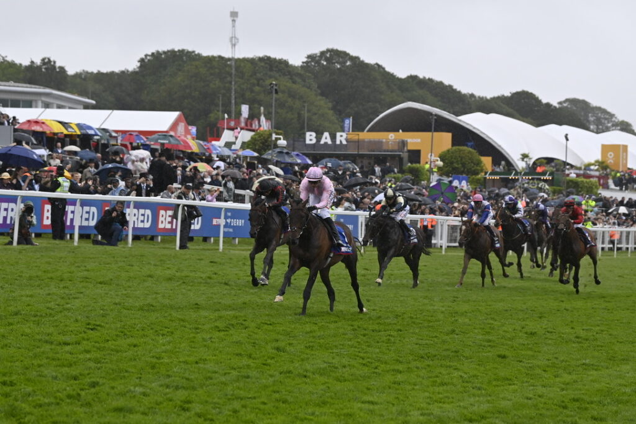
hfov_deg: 15.2
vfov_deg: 10.2
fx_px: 2385
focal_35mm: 135
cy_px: 212
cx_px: 318
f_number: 5.6
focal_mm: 135
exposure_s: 1/800
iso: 400
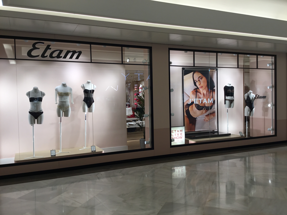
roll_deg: +1.5
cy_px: 108
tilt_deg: -1.3
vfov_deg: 45.4
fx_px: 257
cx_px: 144
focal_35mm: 31
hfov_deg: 58.4
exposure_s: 1/100
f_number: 2.4
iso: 25
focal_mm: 3.3
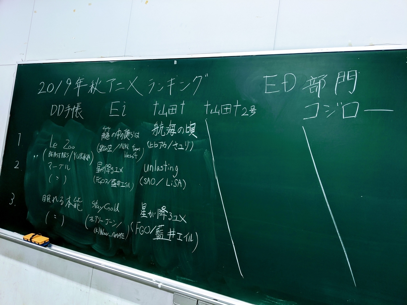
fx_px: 317
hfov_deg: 65.3
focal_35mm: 27
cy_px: 152
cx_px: 204
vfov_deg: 51.4
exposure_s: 1/49.9
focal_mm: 4.44
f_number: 1.8
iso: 80
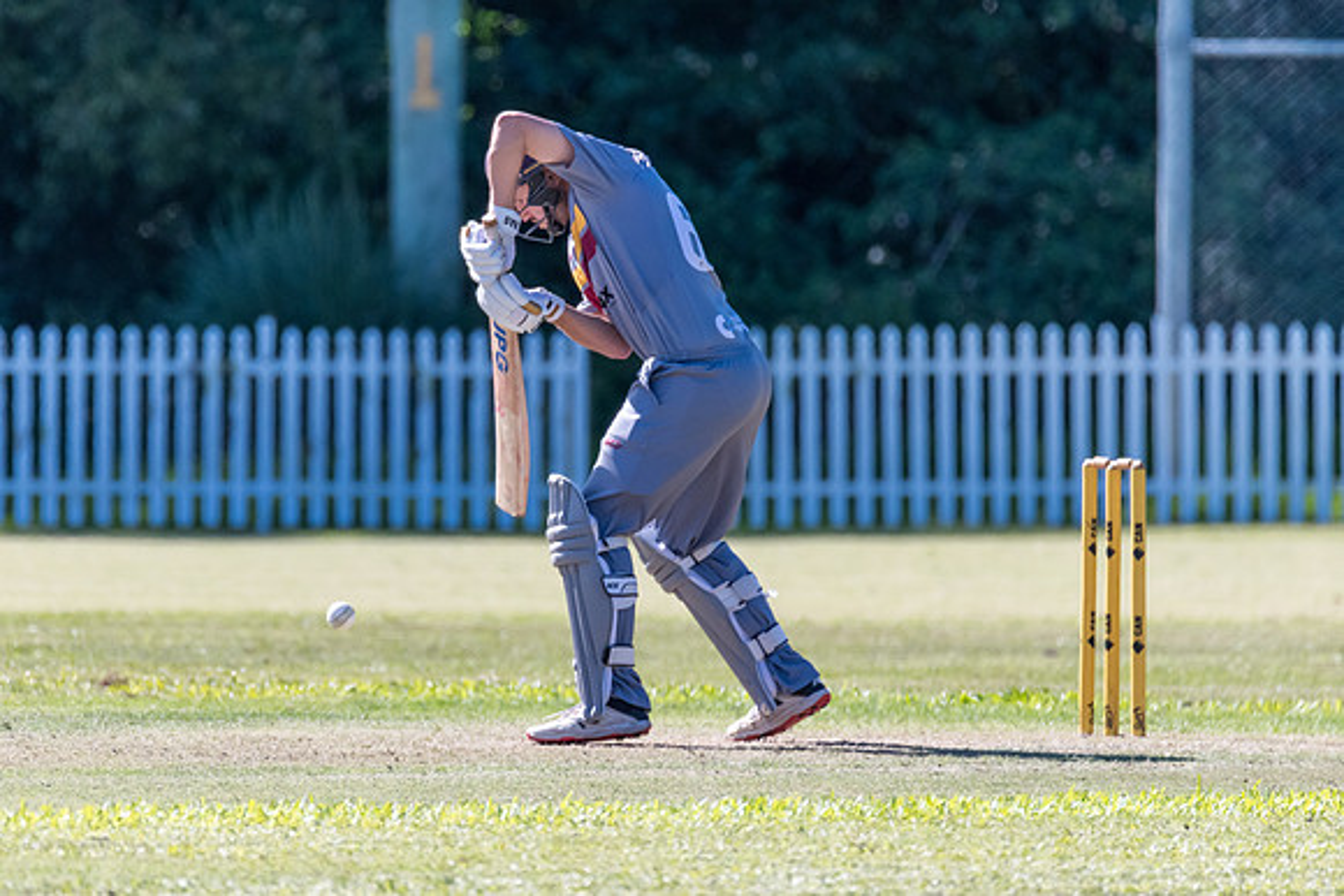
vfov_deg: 1.7
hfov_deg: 2.6
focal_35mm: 806
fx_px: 30104
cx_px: 587
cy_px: 378
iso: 1100
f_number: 6.3
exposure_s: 1/2000
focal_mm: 600
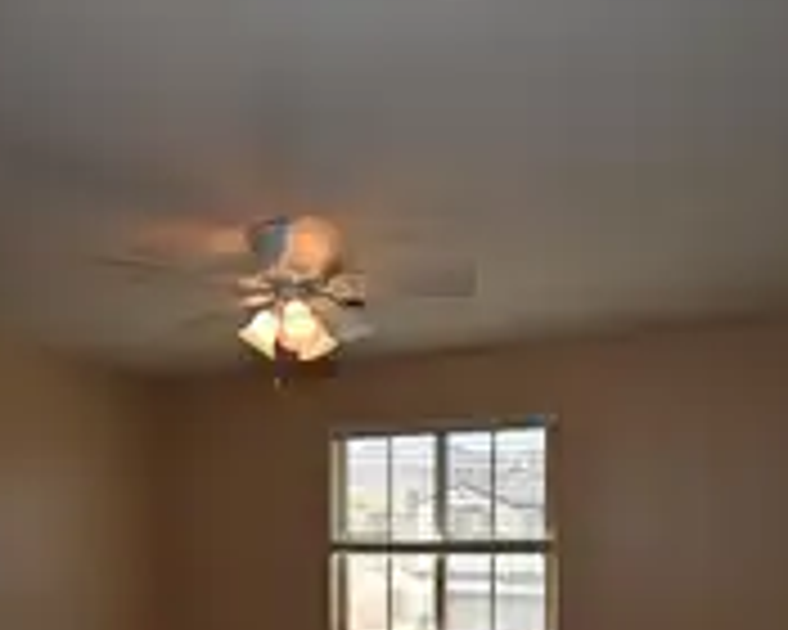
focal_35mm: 30
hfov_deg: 58.6
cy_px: 583
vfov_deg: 43.7
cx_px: 347
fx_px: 700
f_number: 4.5
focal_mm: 14
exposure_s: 1/80
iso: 200
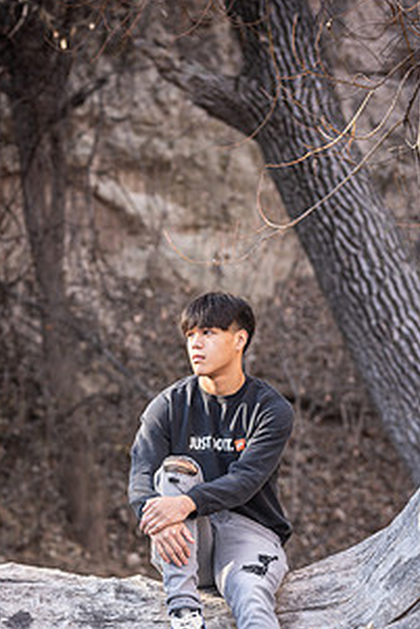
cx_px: 203
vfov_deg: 16.1
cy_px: 462
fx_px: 2220
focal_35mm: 127
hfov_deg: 10.8
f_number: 3.2
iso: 100
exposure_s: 1/125
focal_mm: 85
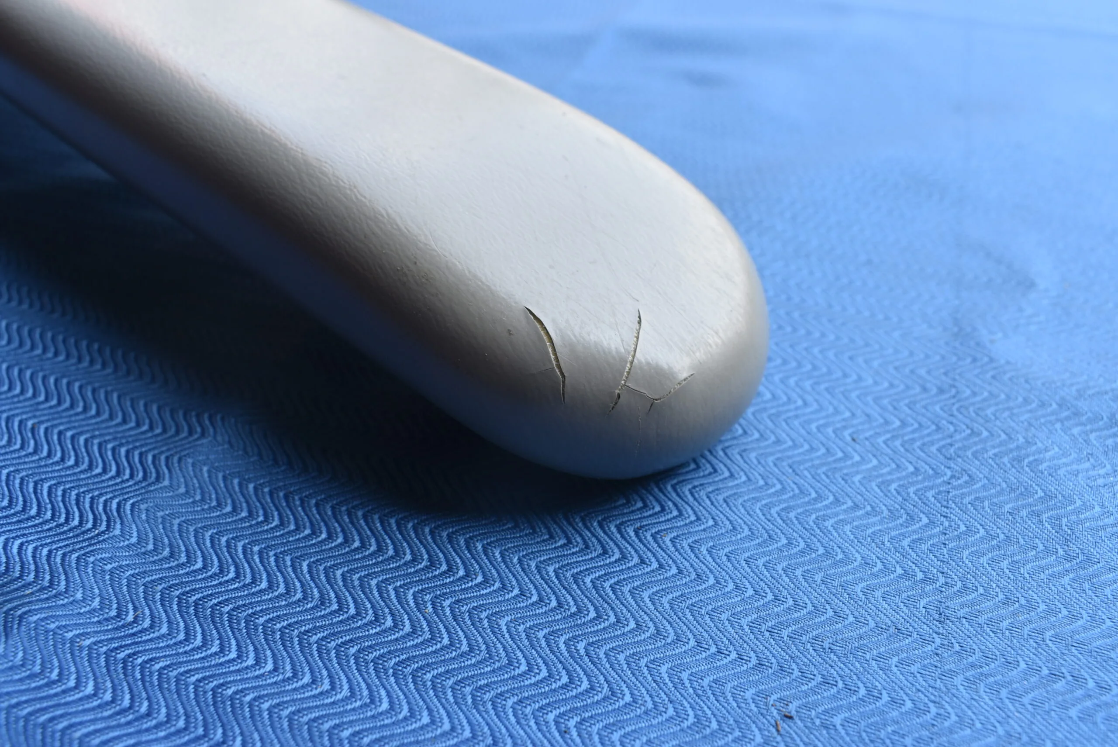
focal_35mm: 30
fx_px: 932
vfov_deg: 43.7
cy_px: 374
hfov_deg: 61.9
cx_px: 559
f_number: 8
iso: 125
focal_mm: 20
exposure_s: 1/60
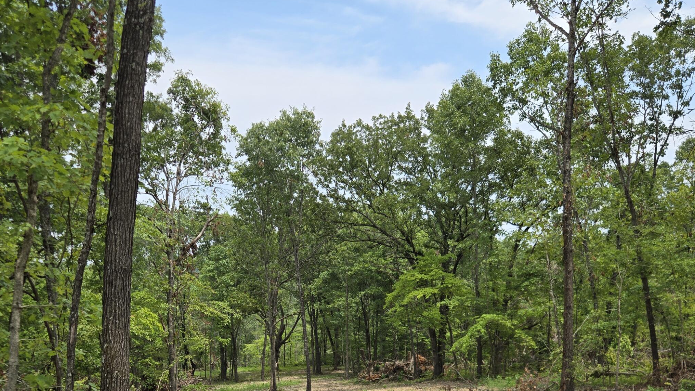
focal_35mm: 37
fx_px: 682
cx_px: 303
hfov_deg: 53.9
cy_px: 375
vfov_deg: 30.2
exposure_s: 1/1073
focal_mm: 5.4
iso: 25
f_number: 1.8
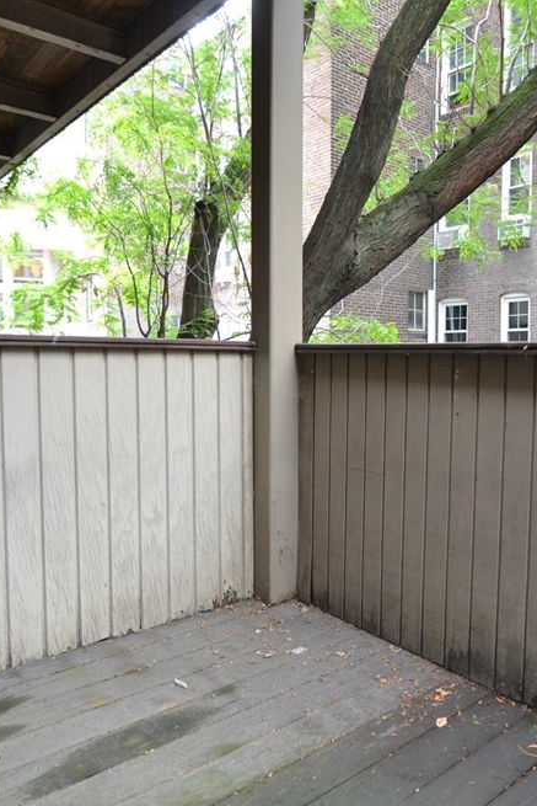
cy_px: 399
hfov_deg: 46.9
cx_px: 439
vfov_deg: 69.8
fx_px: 577
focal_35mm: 26
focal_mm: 11
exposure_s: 1/60
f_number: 2.8
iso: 450
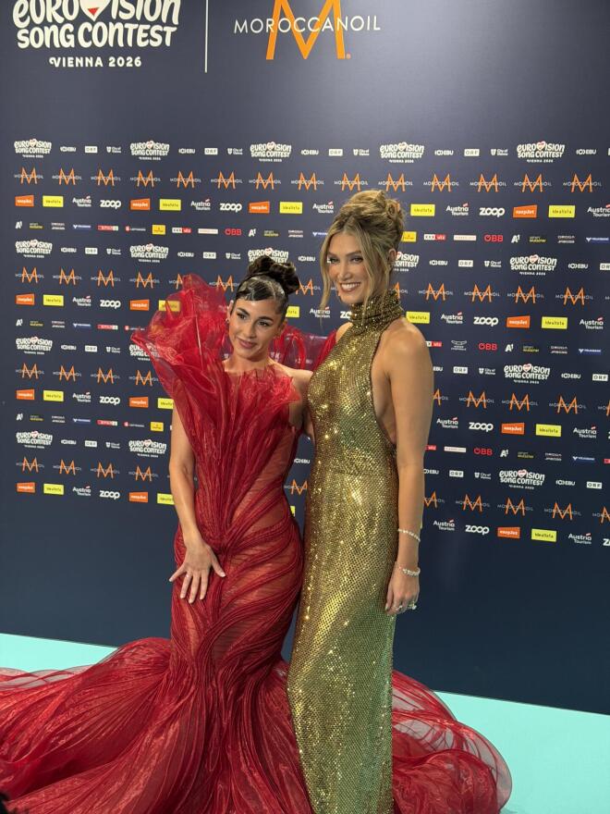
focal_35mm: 48
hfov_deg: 30.3
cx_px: 305
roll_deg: -2.7
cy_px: 407
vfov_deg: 39.7
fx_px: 1128
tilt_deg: -8.3
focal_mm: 6.76
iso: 200
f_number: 1.78
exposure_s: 1/60
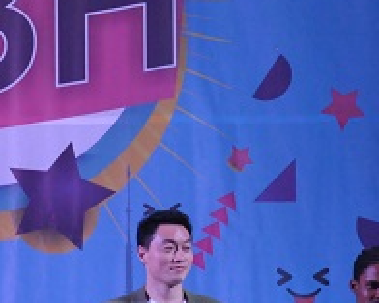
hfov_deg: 8.8
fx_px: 2447
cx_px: -8
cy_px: 329
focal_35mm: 218
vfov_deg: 7.1
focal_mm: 38
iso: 1600
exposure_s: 1/80
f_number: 4.2
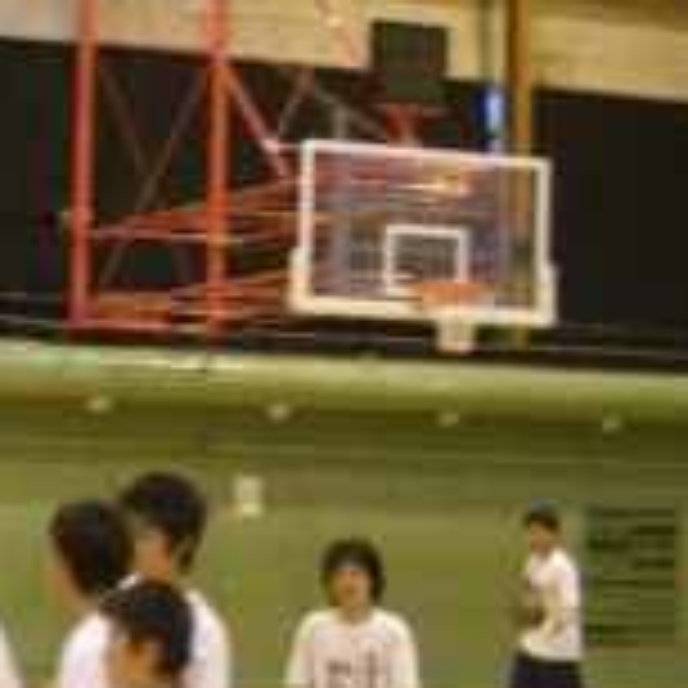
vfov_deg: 15.9
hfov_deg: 15.2
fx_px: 2451
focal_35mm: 109
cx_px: -232
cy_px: 486
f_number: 2.8
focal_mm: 6.8
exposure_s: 1/40
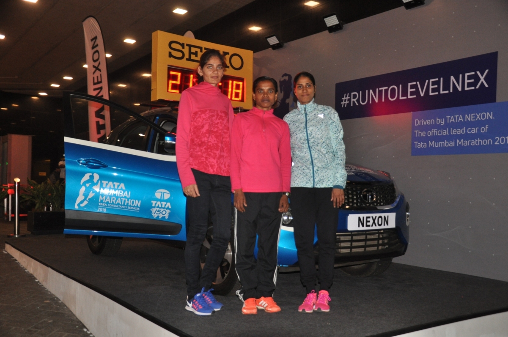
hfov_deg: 51.3
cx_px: 254
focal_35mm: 38
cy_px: 168
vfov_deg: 35.4
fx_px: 528
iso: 800
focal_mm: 25
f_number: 4
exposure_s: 1/60
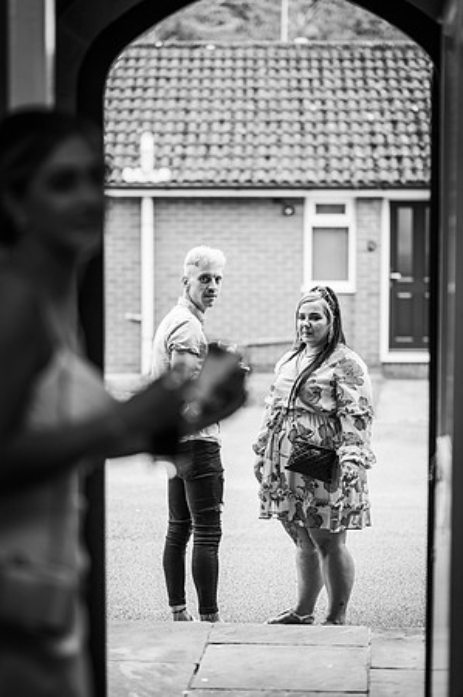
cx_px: 232
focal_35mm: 85
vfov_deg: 23.9
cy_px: 348
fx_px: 1643
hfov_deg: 16.0
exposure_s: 1/200
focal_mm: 85
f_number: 1.8
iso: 140
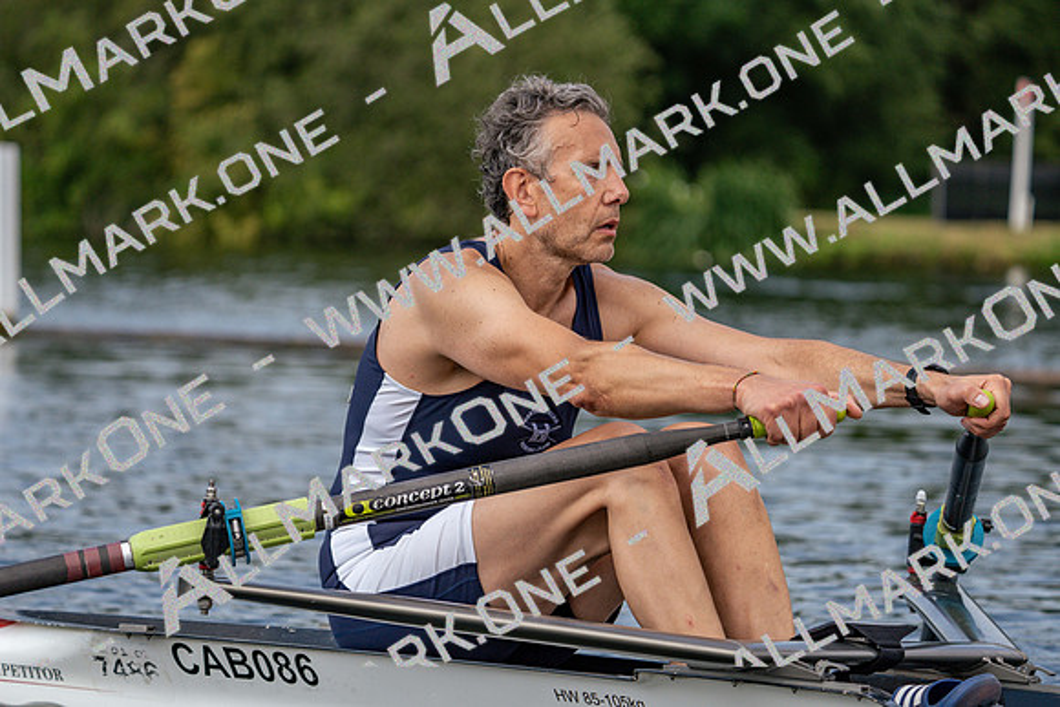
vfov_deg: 6.9
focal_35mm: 200
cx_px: 530
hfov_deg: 10.3
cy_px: 354
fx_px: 5890
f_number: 5.6
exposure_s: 1/1600
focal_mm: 200
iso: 400
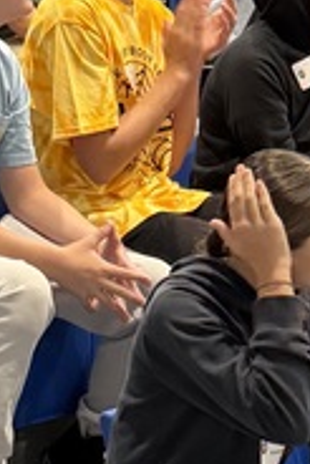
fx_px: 1792
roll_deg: -4.0
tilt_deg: -9.7
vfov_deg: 14.7
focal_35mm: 139
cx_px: 257
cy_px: 277
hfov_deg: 9.9
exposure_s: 1/60
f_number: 1.78
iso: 800
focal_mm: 6.76
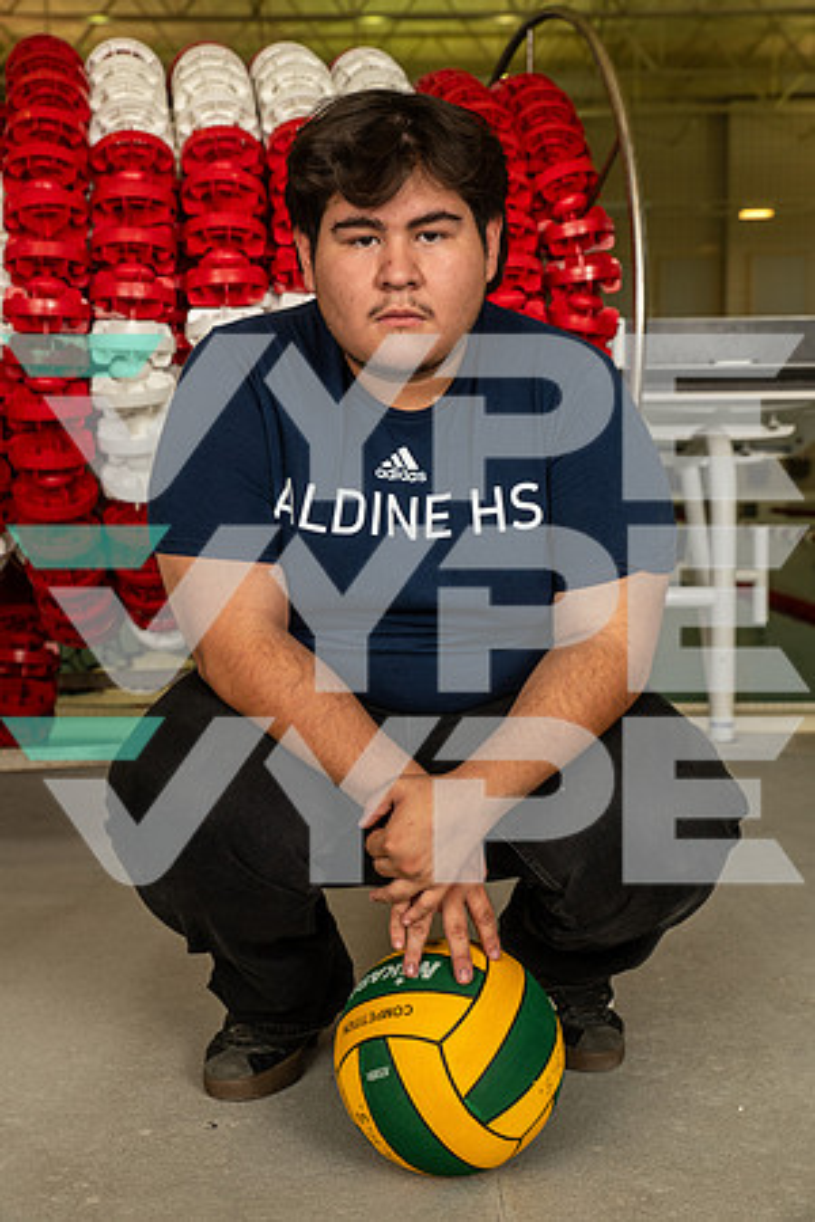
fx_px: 1698
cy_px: 611
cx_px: 408
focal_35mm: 50
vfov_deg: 39.6
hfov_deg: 27.0
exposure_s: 1/250
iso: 500
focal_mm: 50
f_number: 7.1
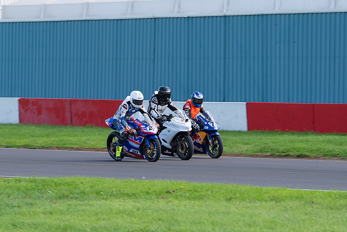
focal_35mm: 259
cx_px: 137
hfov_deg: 8.0
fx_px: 2496
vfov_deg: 5.3
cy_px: 132
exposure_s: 1/500
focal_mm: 151
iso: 320
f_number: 5
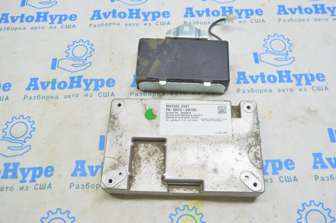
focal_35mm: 33
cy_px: 112
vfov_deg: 39.9
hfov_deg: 57.3
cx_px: 168
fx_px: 308
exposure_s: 1/20
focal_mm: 22
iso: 400
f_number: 5.6
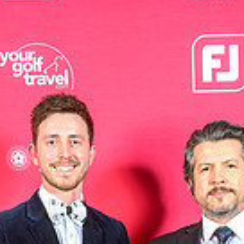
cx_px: 163
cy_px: 396
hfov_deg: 14.7
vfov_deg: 13.6
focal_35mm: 118
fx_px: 941
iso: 250
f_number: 5
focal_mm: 42
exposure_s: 1/160
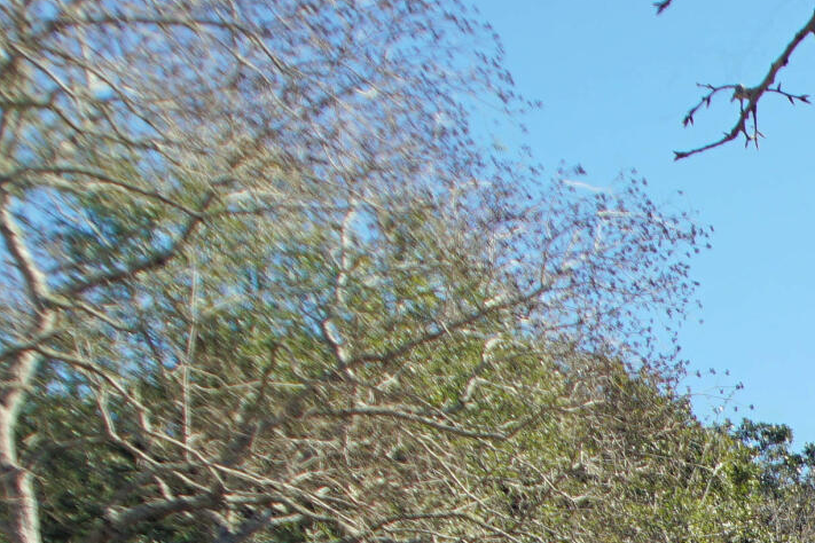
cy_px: 1101
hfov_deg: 18.8
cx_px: 1562
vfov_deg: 14.7
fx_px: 1720
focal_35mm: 76
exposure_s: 1/100
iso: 100
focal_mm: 12
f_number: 5.6
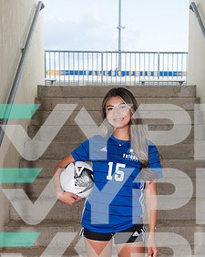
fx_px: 547
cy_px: 197
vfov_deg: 26.1
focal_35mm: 72
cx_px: 122
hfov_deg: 21.2
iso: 250
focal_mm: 48
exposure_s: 1/320
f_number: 7.1
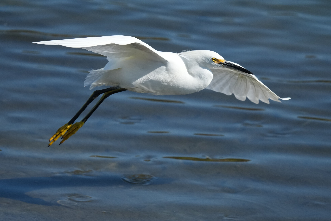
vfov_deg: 1.6
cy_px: 110
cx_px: 166
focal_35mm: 840
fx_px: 7723
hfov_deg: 2.5
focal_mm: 560
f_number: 6.3
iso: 800
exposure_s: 1/3200
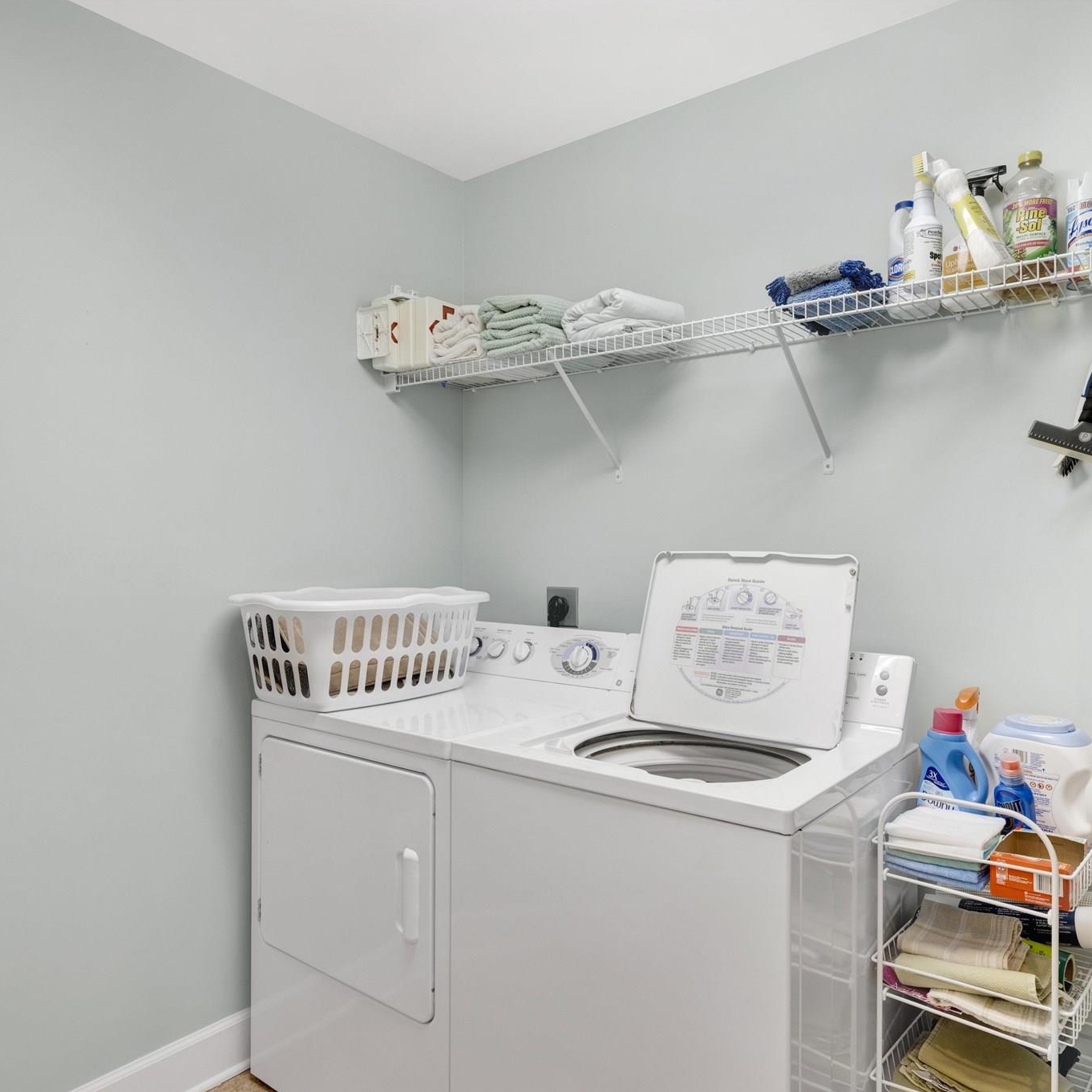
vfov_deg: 67.3
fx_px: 821
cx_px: 580
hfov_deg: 67.2
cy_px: 546
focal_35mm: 23
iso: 500
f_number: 11
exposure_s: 1/6
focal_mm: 18
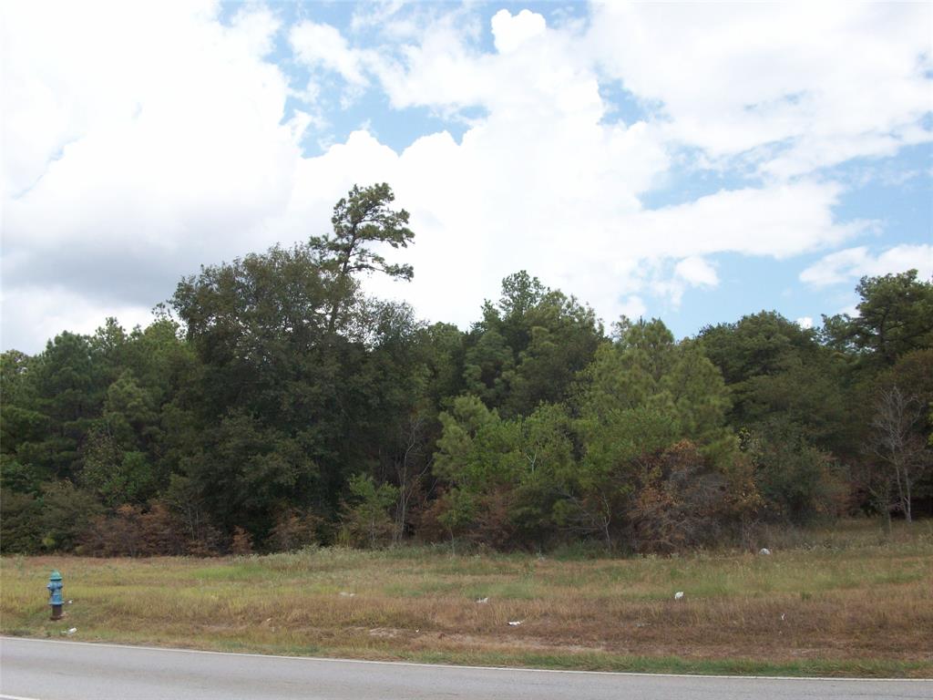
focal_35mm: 34
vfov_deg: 41.8
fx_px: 916
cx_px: 466
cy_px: 350
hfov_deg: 54.0
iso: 64
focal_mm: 5.7
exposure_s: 1/240
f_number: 5.5
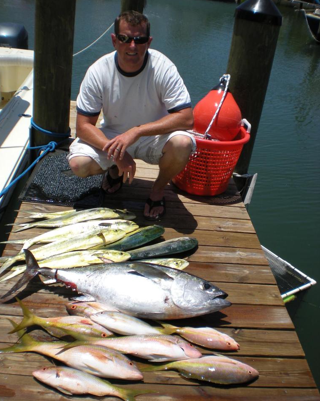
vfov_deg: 45.8
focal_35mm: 40
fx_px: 474
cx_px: 159
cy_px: 207
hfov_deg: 37.3
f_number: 4.6
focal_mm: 6.3
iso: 64
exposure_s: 1/790
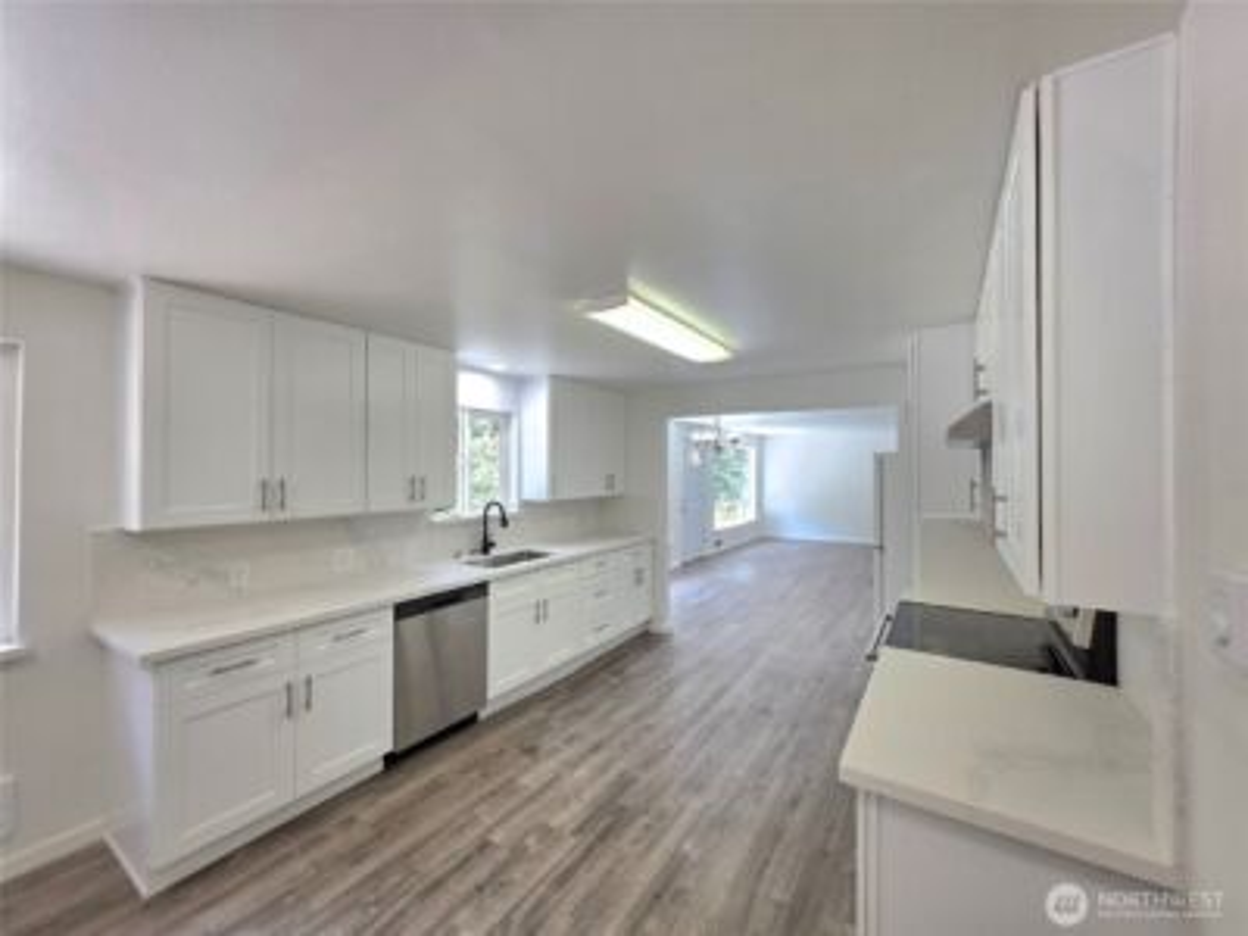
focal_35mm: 13
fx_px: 469
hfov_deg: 106.2
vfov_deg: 89.9
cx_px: 624
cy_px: 468
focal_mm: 2.2
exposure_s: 1/120
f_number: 1.9
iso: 50
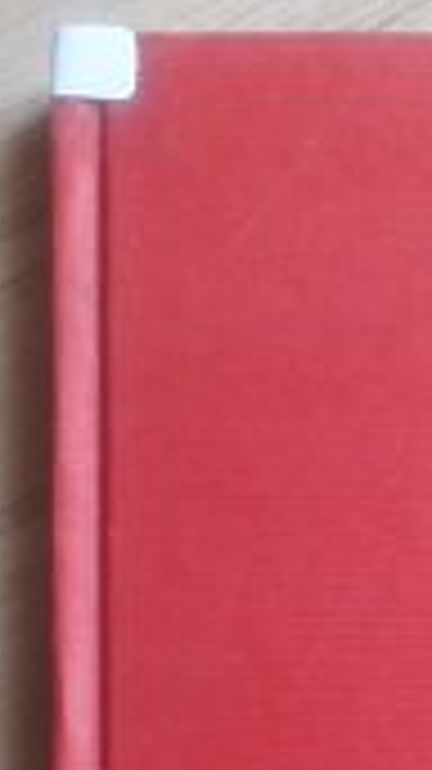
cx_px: 662
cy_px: 817
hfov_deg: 15.5
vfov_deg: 27.6
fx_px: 1448
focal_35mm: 71
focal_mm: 3.6
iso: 40
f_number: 1.9
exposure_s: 1/33
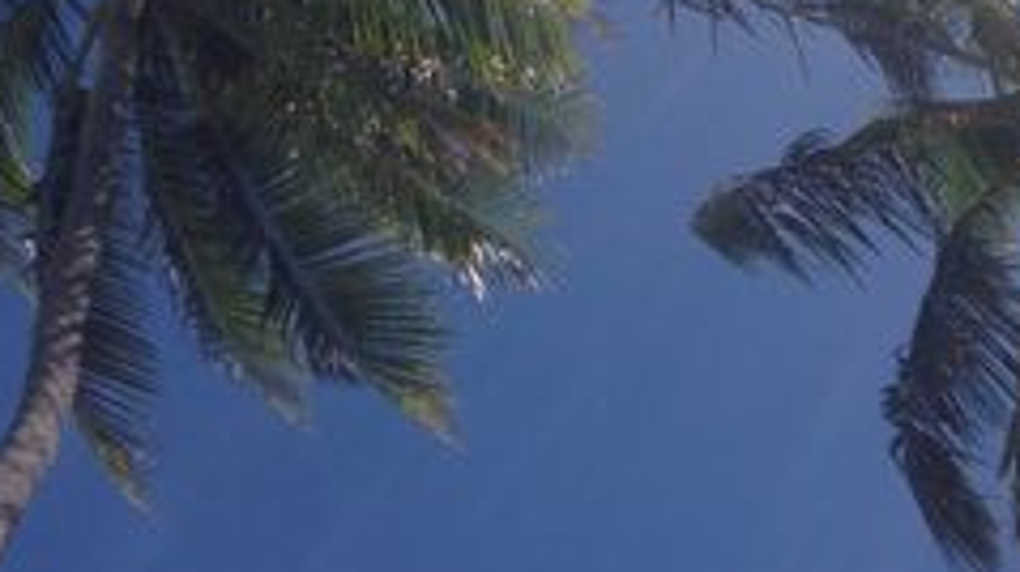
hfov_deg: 27.5
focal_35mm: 77
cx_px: 606
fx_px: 2081
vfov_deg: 15.6
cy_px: 158
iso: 50
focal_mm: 4.13
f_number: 2.4
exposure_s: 1/2584
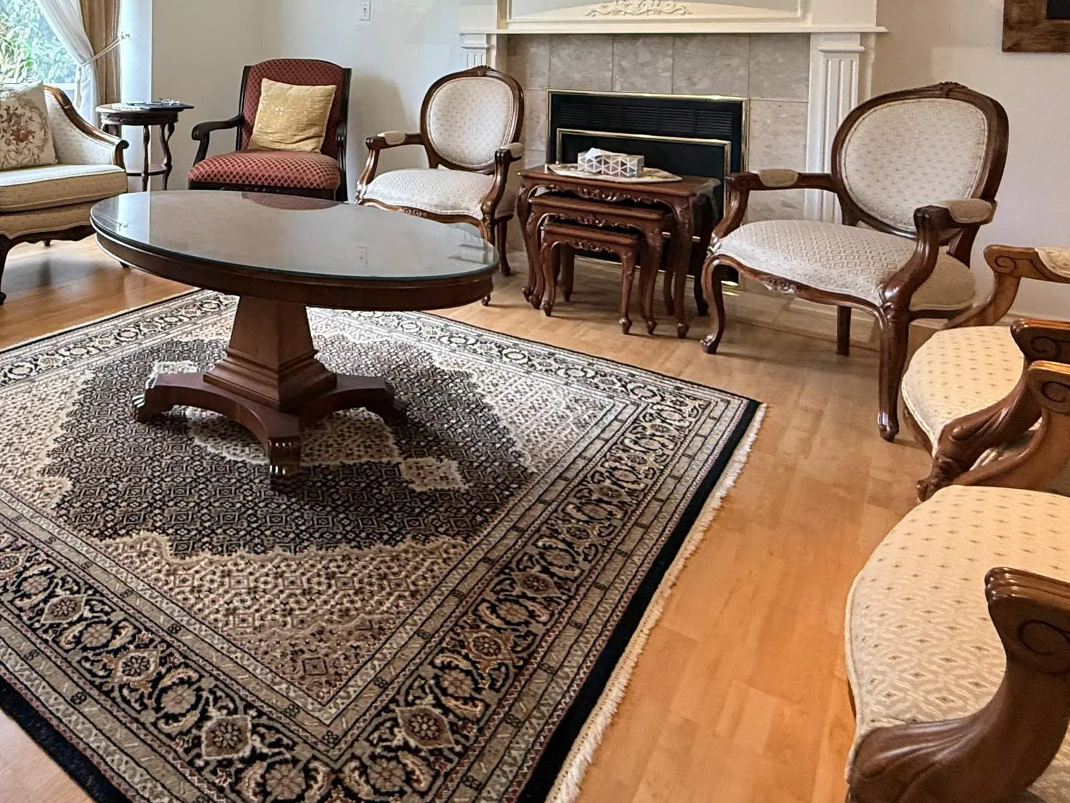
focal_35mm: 26
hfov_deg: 64.4
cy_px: 71
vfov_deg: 47.4
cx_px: 306
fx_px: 804
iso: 400
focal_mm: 2.22
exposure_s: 1/120
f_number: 2.2
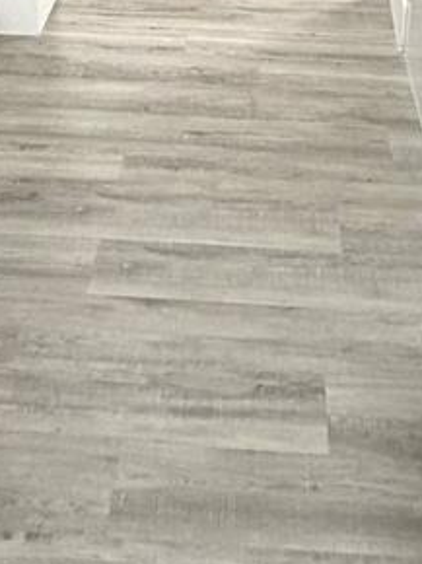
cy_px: -189
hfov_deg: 25.2
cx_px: 241
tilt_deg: -15.2
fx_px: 944
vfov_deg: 27.3
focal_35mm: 58
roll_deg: -1.7
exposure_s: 1/120
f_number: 2.2
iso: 250
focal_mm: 2.22
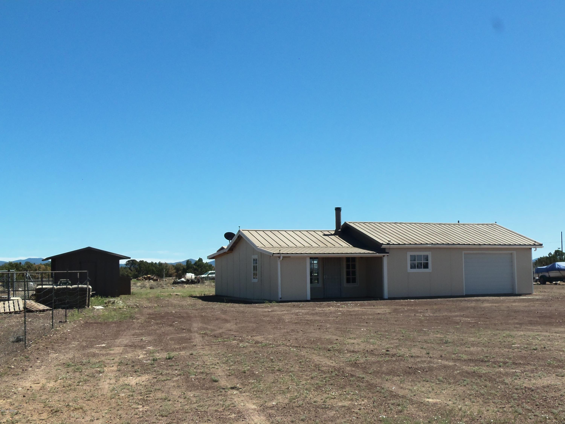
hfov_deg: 39.7
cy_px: 212
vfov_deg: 30.3
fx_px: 783
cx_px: 282
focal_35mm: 48
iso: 80
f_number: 9.8
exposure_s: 1/200
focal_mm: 8.7
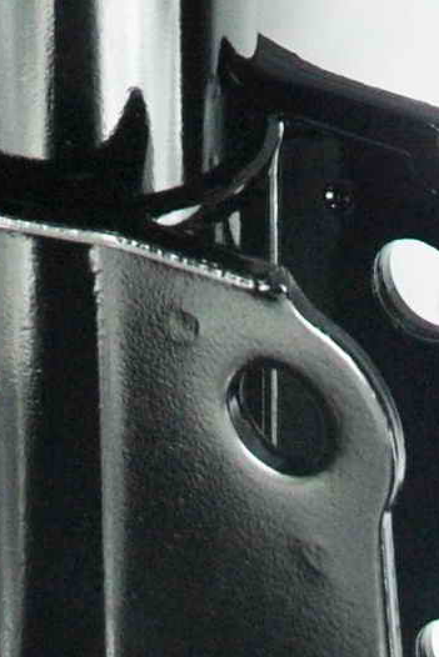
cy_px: -1240
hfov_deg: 6.9
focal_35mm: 199
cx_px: 24
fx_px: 3637
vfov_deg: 8.7
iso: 160
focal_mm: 18
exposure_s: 1/125
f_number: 5.6
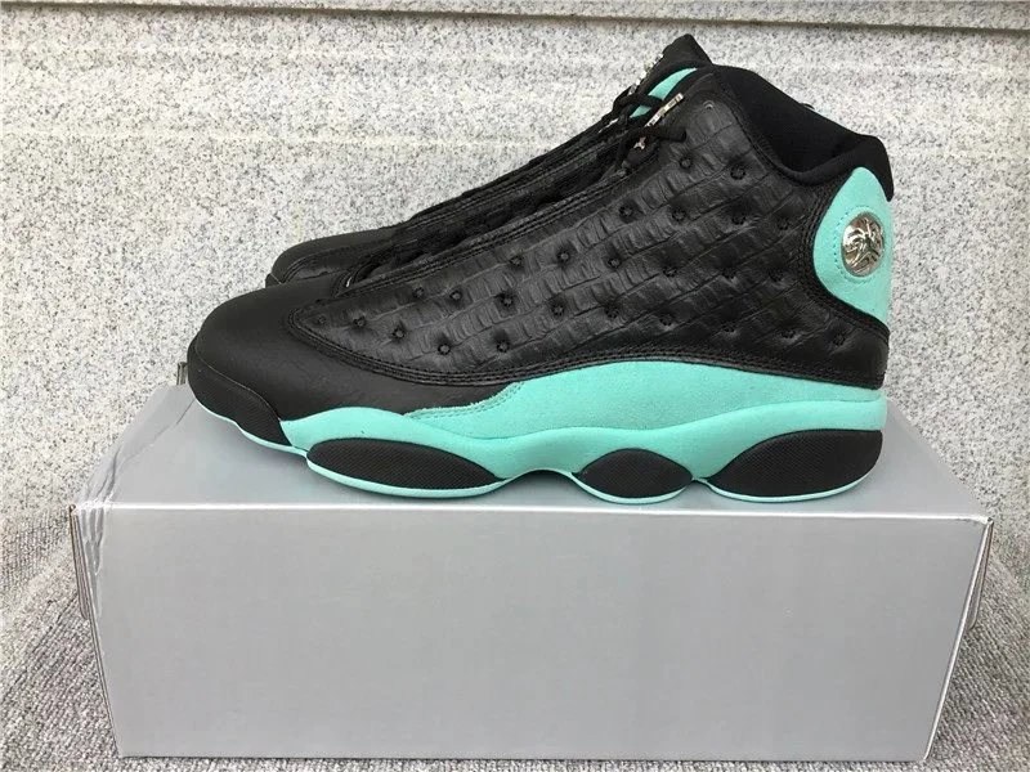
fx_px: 922
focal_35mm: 31
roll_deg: -1.0
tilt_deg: -23.4
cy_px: 386
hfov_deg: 58.4
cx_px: 515
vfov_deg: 45.4
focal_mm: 3.3
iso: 32
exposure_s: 1/100
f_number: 2.4
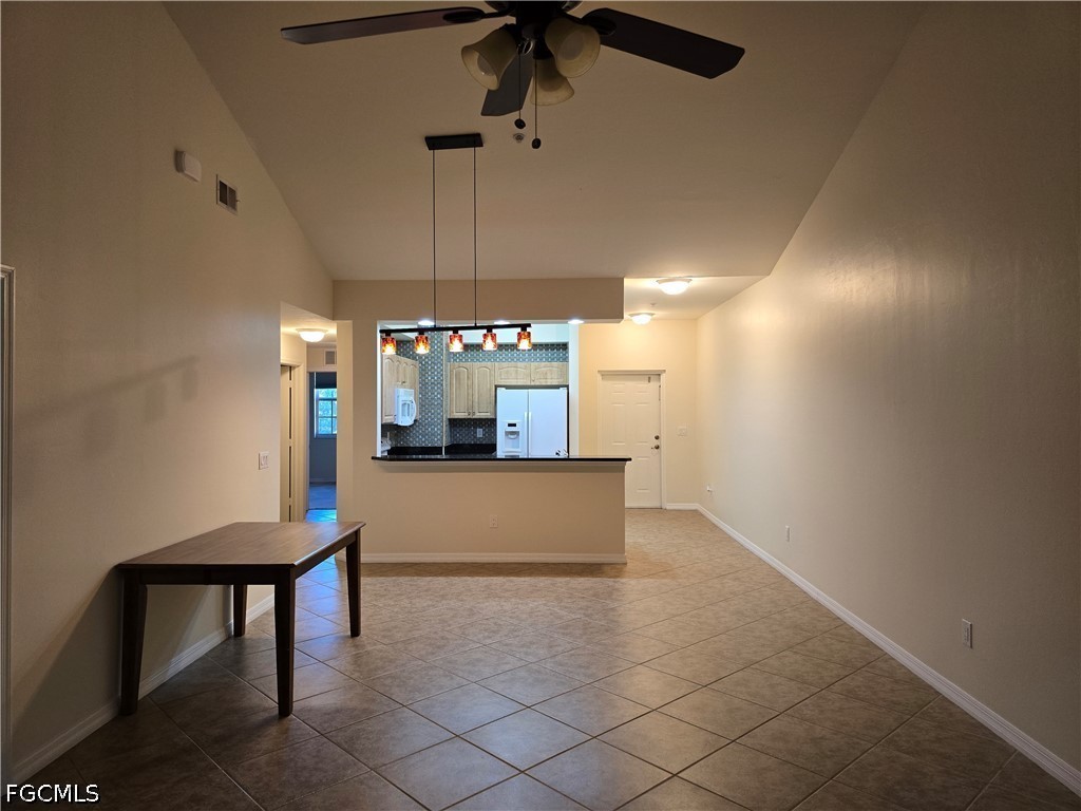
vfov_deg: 58.9
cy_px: 406
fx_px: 718
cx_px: 540
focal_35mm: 23
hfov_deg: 73.9
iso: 250
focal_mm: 6.3
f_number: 1.7
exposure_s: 1/120
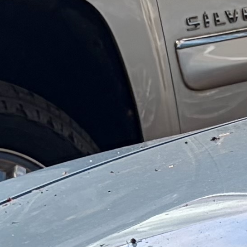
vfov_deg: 7.0
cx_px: 728
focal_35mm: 241
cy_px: 497
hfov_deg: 6.6
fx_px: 1946
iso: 50
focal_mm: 5.96
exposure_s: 1/489
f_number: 1.6
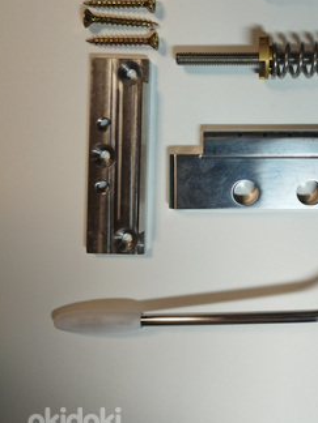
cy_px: 138
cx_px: 236
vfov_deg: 49.2
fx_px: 453
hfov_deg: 37.8
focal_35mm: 37
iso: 100
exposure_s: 1/50
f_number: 1.89
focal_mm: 5.89
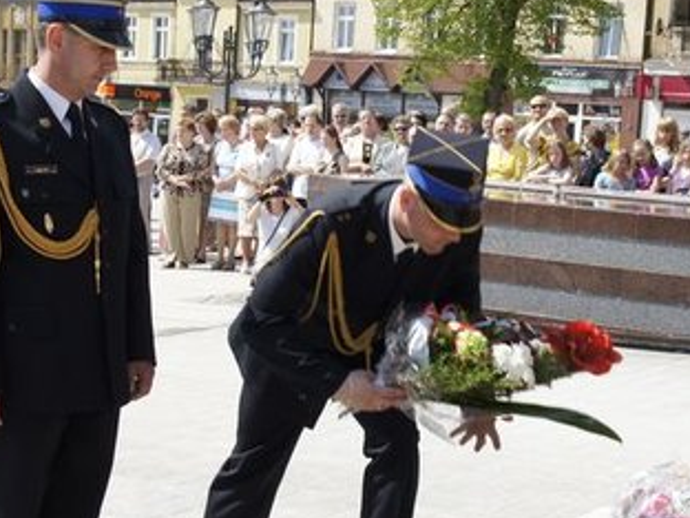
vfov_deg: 20.4
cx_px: 409
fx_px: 1435
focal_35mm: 72
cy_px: 301
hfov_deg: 27.0
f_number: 11
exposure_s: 1/80
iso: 100
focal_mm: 24
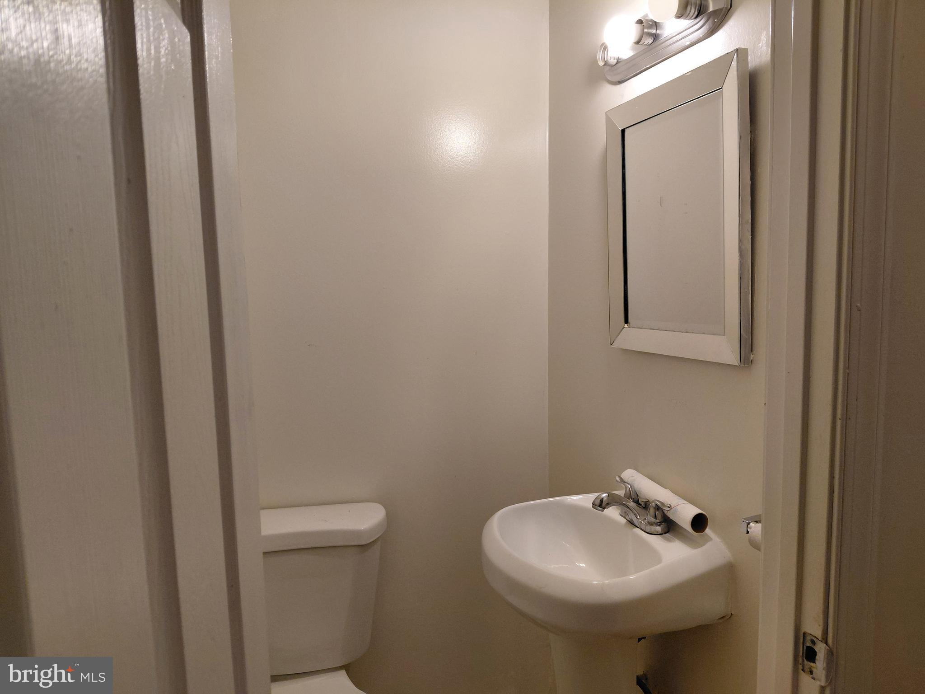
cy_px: 347
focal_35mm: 25
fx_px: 668
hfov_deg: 69.4
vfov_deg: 54.9
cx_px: 462
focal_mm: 4.69
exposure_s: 1/120
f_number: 1.8
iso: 125
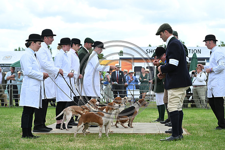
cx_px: 112
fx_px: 563
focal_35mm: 90
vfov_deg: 15.2
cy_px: 75
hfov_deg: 22.6
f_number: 4.5
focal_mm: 90
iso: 450
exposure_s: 1/1250
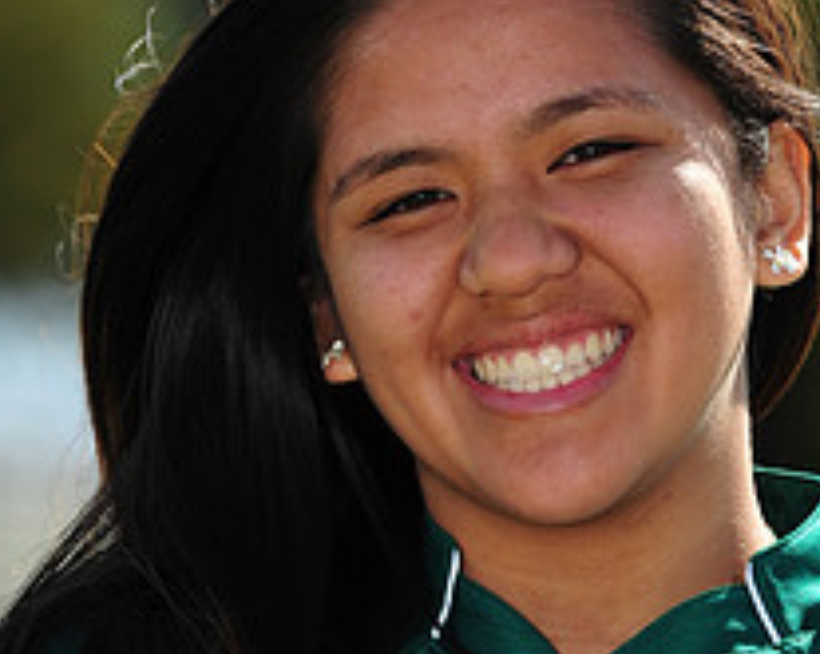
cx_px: 487
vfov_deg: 2.9
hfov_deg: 3.7
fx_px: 12747
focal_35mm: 526
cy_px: 721
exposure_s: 1/1000
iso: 200
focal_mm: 200
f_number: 4
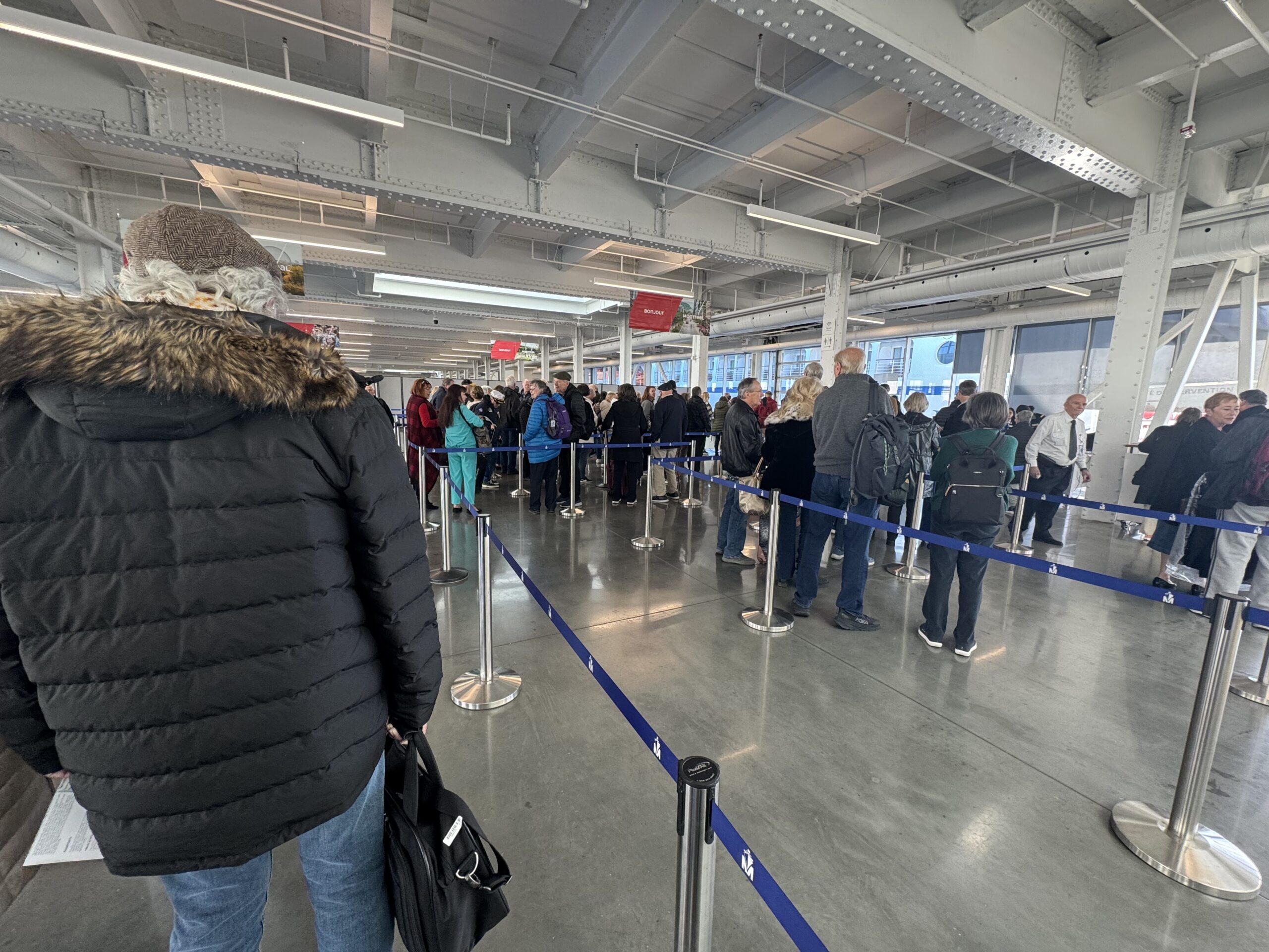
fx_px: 513
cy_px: 476
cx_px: 634
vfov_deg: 85.7
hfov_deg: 102.1
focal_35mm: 14
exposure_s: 1/101
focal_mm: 2.22
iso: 160
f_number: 2.2
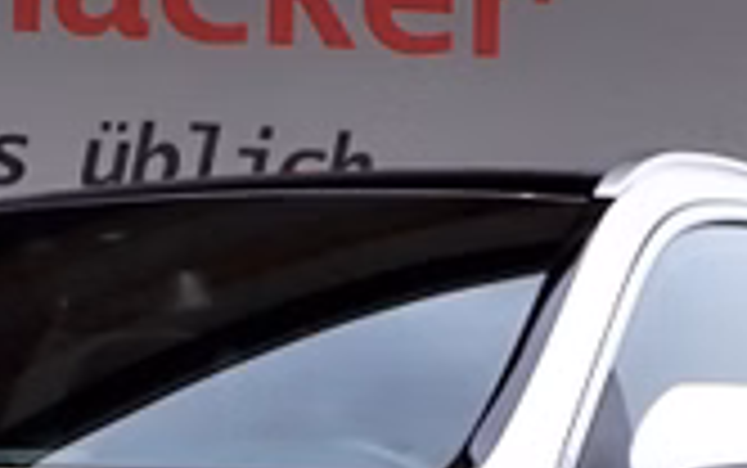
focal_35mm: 163
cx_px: -148
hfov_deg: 12.5
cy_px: 860
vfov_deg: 7.8
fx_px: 3321
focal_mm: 5.79
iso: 100
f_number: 3.2
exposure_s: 1/800
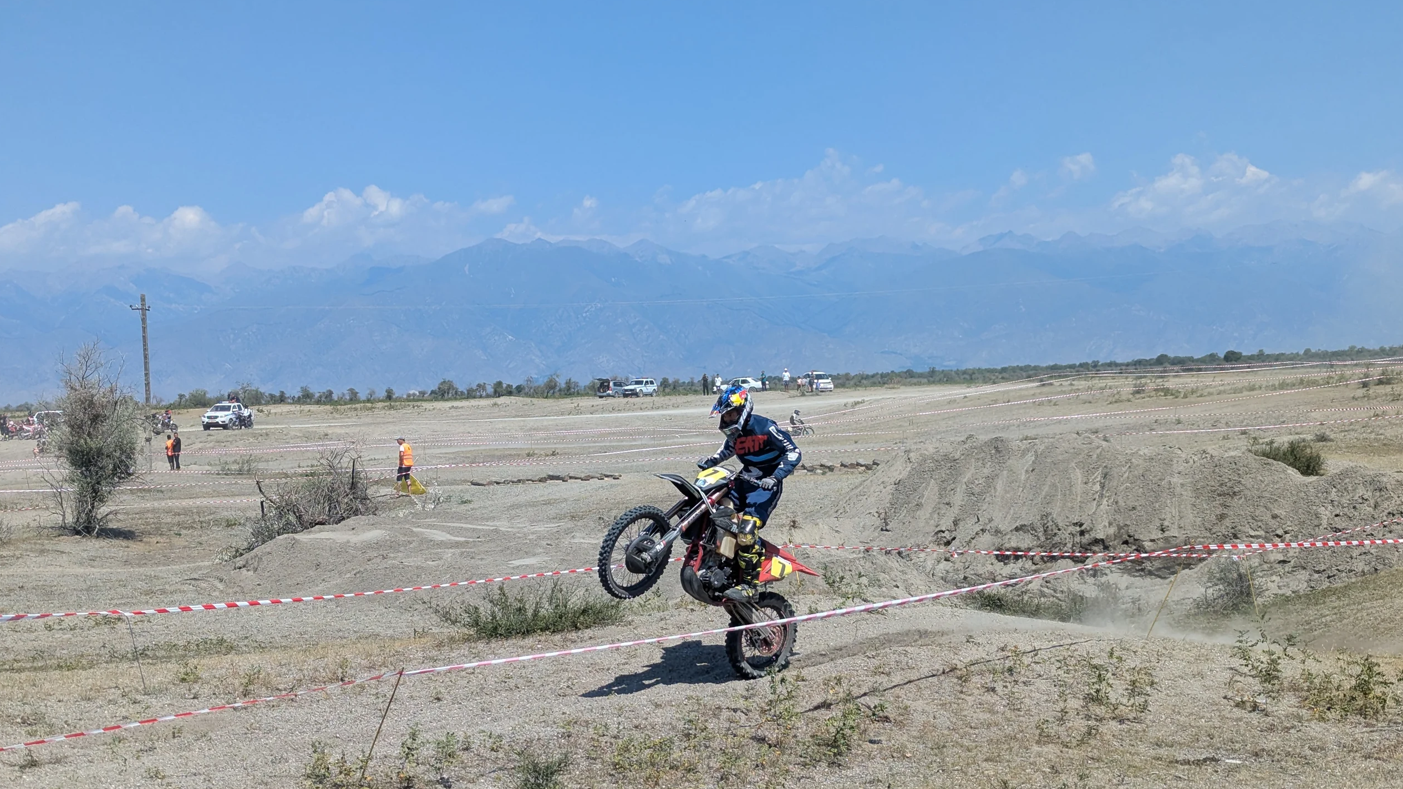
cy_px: 513
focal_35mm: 53
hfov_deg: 39.2
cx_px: 702
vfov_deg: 22.6
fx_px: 1972
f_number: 1.85
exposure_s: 1/2532
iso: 56
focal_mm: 6.81
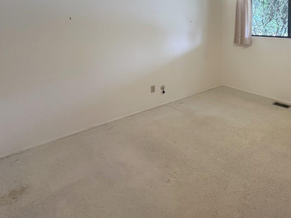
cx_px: 239
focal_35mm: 25
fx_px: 210
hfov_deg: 62.5
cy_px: 33
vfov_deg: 50.3
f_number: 2.2
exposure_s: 1/120
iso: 200
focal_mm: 2.22
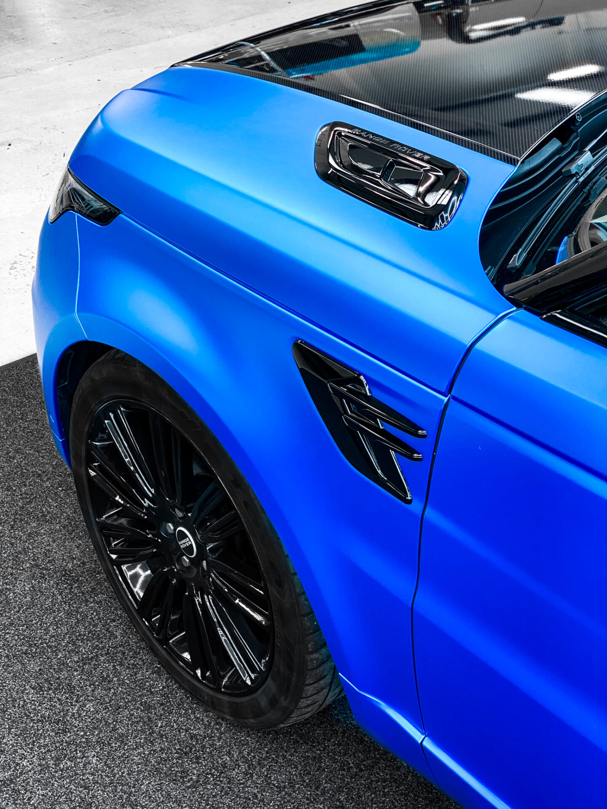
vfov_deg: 36.8
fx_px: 1216
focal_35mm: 52
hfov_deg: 28.0
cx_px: 304
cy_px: 404
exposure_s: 1/50
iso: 100
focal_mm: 6
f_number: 2
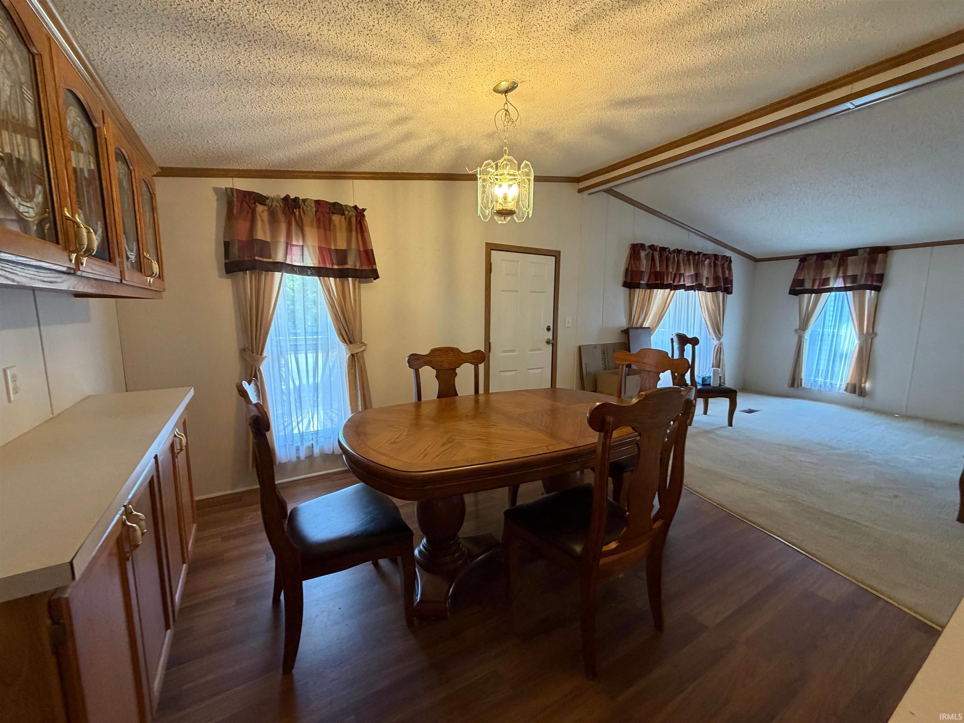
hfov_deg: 102.1
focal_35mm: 14
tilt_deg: -6.7
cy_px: 362
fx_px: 390
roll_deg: +0.1
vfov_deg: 85.7
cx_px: 482
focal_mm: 2.22
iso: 320
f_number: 2.2
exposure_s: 1/60
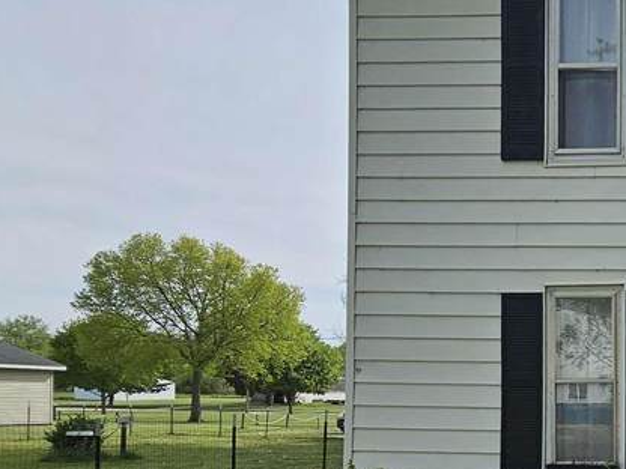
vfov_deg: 34.3
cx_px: 716
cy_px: 407
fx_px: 723
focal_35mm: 40
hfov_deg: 37.6
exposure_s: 1/2805
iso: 50
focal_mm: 2.2
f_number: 2.2
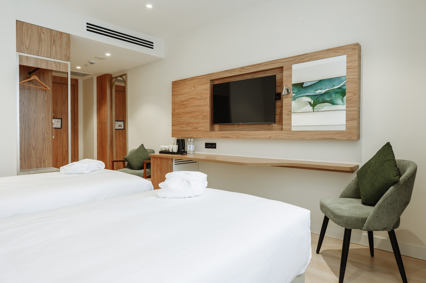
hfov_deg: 78.6
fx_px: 260
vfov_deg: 57.2
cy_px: 142
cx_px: 213
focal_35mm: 22
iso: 160
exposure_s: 1/6
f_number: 9
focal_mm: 22
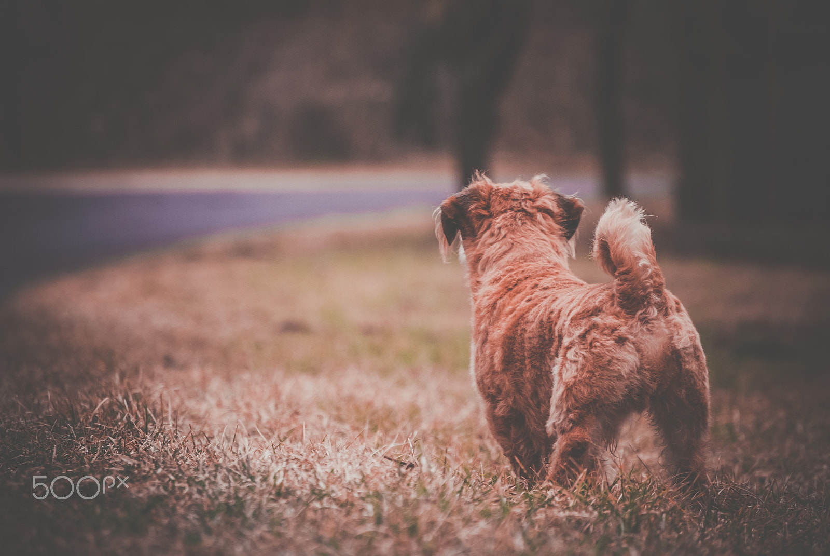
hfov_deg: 6.9
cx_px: 415
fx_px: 6925
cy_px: 278
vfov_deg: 4.6
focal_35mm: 300
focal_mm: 200
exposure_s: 1/125
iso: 400
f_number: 5.6
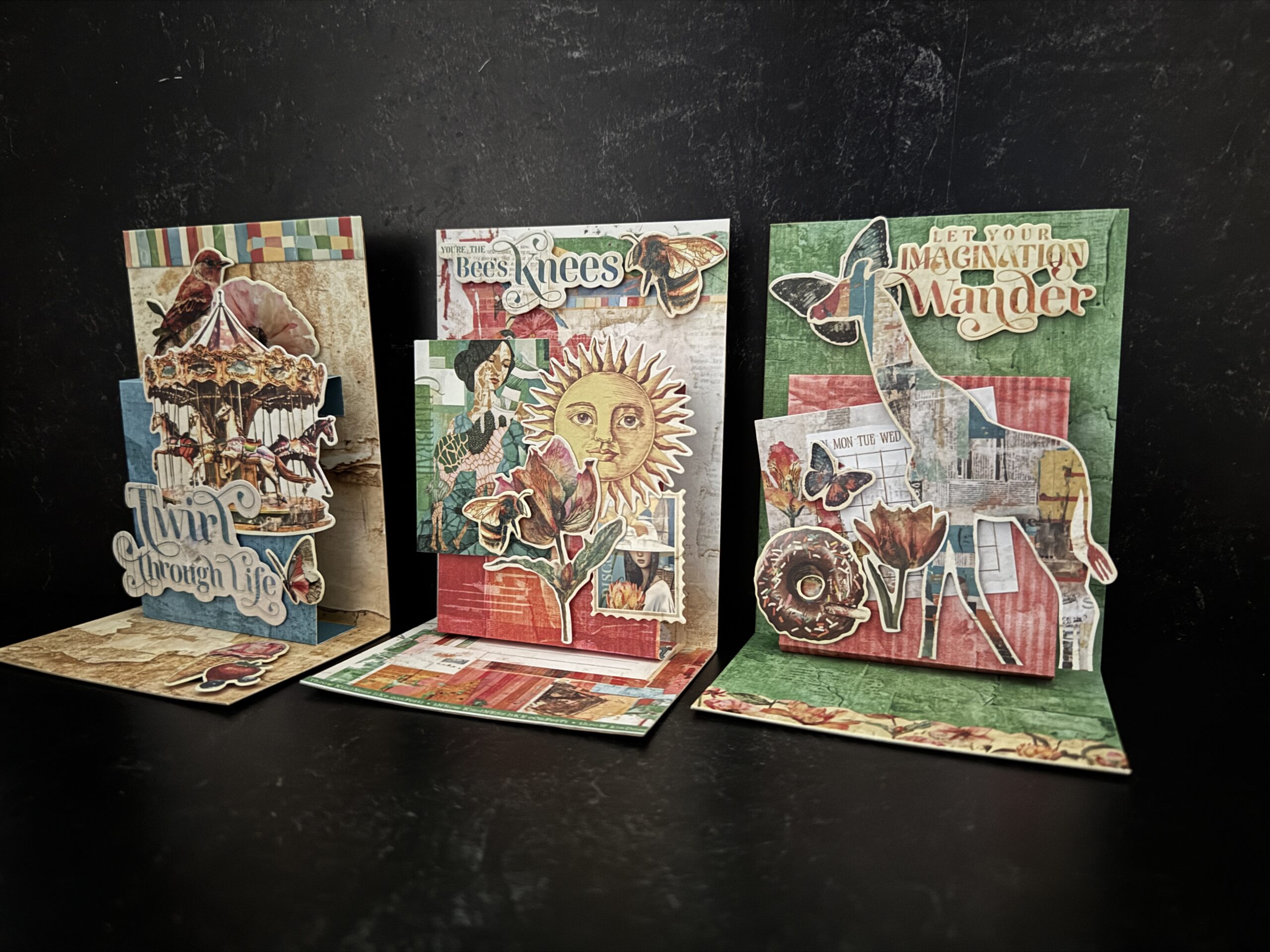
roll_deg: +1.6
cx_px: 635
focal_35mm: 24
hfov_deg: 71.6
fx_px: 881
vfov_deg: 56.8
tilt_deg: -8.8
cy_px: 476
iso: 1250
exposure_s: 1/9
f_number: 1.78
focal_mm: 6.76
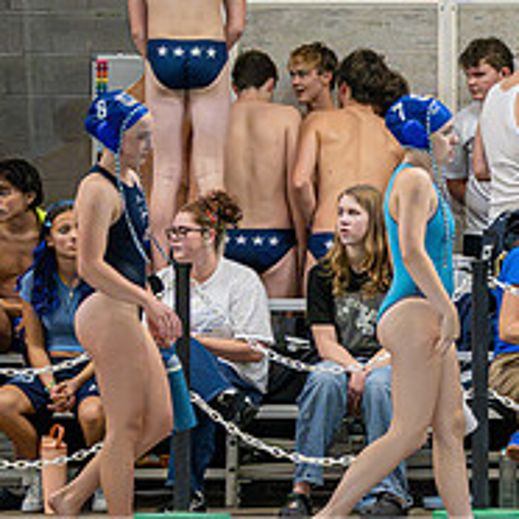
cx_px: 919
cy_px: 247
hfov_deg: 4.9
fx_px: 5971
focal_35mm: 352
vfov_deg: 5.0
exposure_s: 1/1000
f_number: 4
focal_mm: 100
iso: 16000
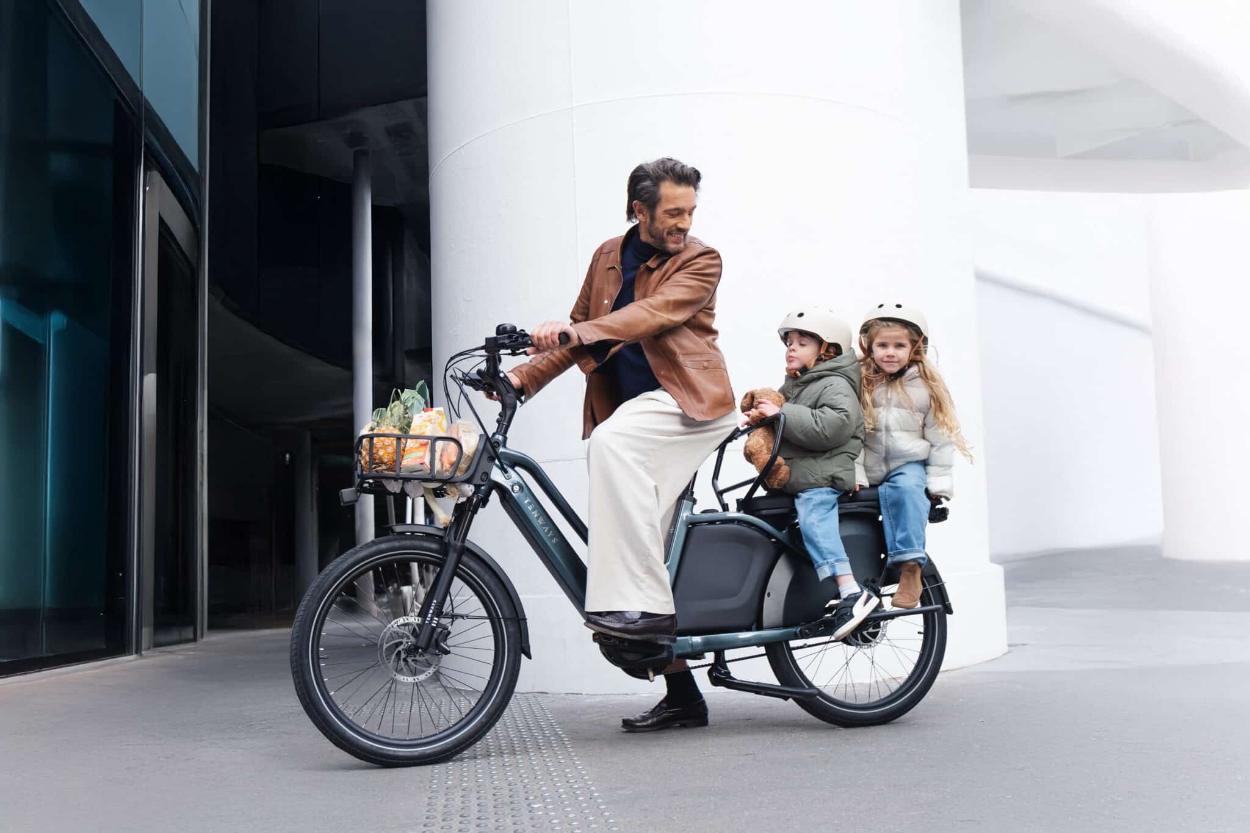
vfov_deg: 37.8
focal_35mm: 35
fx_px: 1215
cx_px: 625
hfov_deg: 54.4
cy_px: 416
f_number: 3.2
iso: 400
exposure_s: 1/125
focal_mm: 23
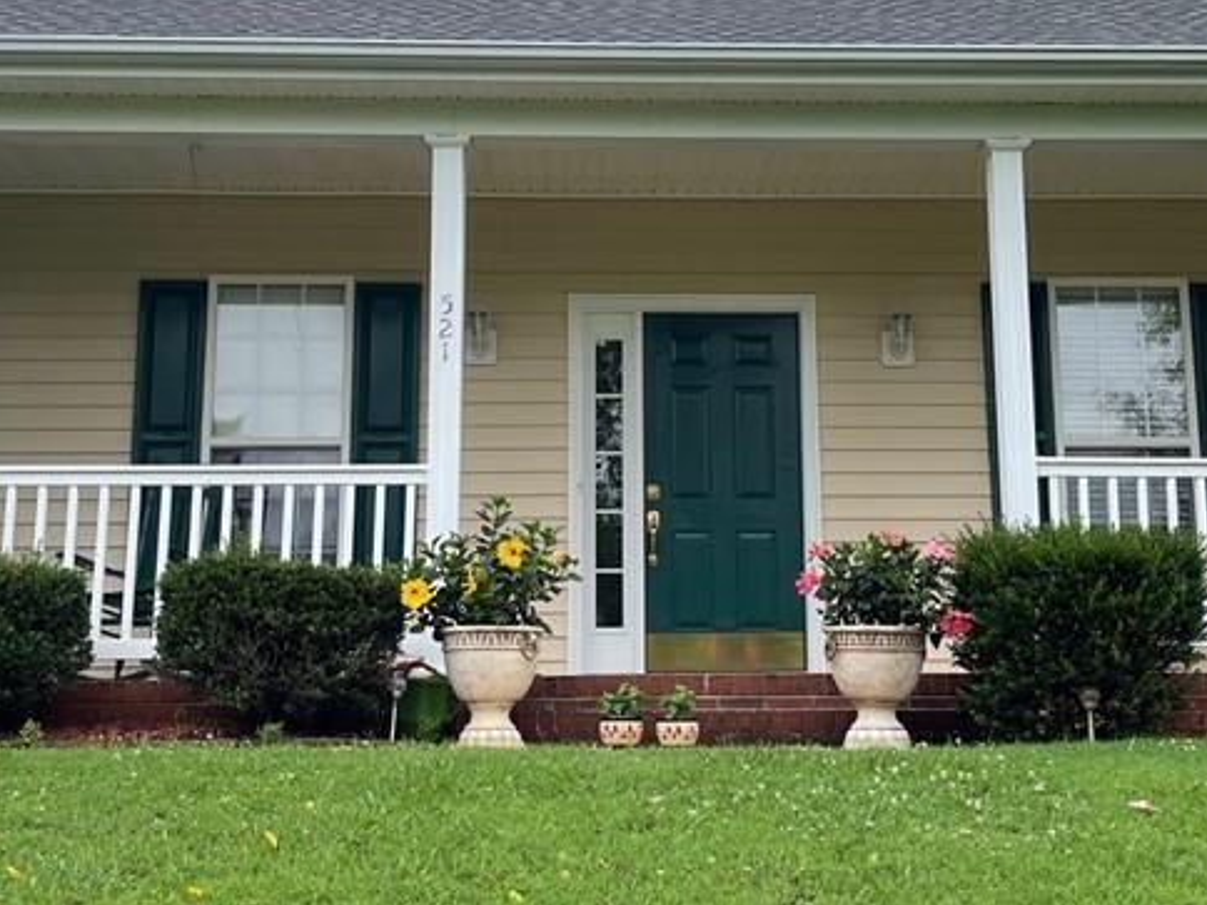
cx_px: 676
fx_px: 1918
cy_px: 312
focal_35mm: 55
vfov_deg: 26.4
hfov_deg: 34.9
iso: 32
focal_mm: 5.1
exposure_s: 1/1976
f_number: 1.6
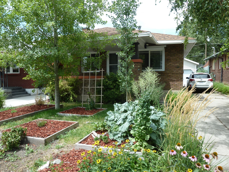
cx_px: 114
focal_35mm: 25
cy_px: 86
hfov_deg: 69.4
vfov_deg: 54.9
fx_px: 165
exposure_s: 1/200
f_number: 4
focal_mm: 4.1
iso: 80
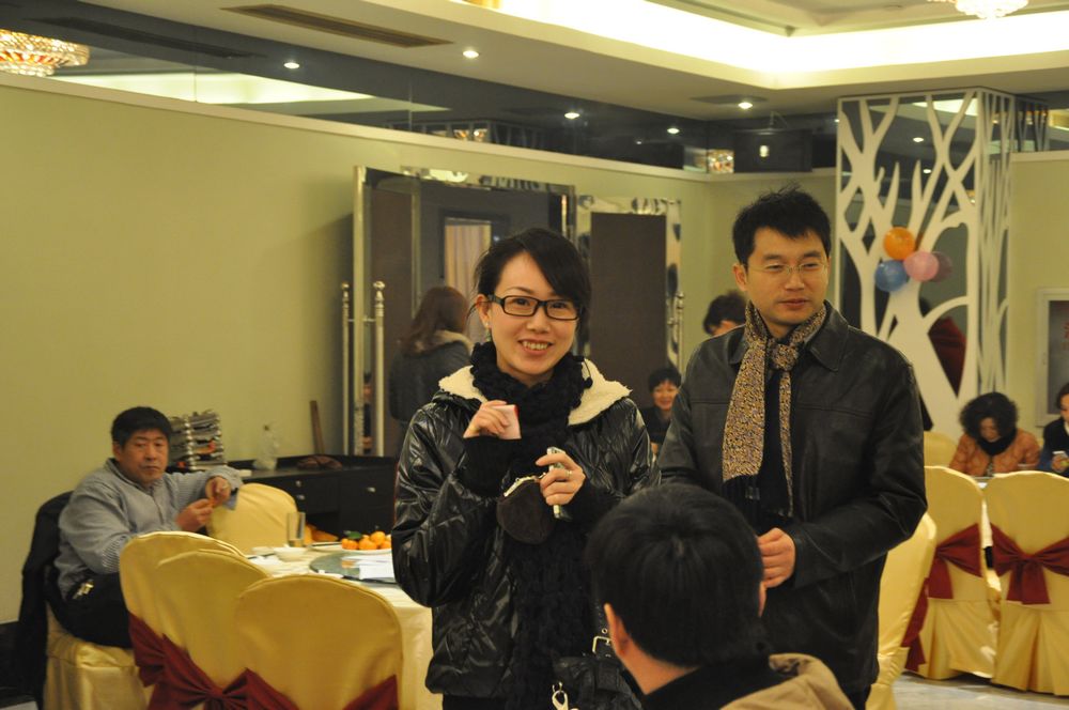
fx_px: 2135
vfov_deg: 18.9
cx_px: 534
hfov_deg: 28.1
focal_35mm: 72
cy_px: 355
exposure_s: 1/40
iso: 1600
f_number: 4.8
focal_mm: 48
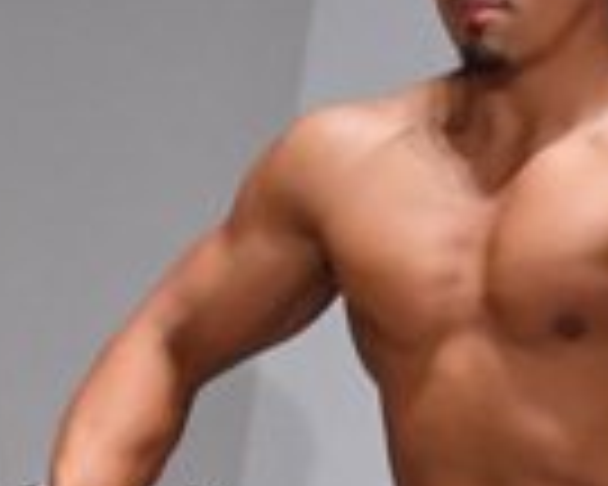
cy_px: 630
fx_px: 21072
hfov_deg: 1.6
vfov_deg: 1.3
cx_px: -903
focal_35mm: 1171
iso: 6400
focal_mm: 145
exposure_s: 1/400
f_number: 5.6
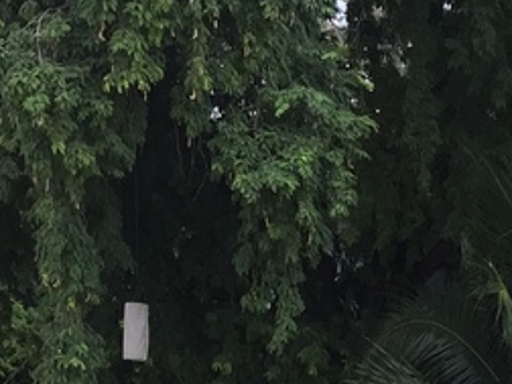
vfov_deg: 9.7
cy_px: 863
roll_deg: -0.4
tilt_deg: -7.6
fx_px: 2041
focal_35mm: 138
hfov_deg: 14.2
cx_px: 396
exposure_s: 1/520
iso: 32
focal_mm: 4.15
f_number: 2.2
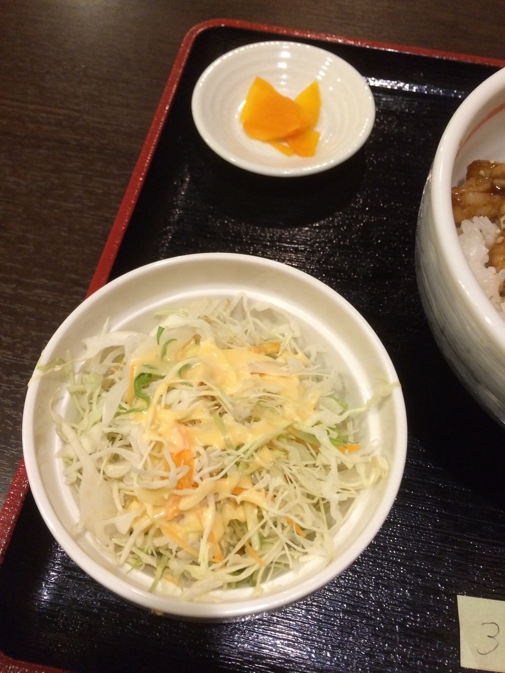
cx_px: 252
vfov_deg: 61.7
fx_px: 564
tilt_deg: -63.4
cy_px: 336
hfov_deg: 48.2
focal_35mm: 29
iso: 320
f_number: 2.2
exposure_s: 1/30
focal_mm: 4.15
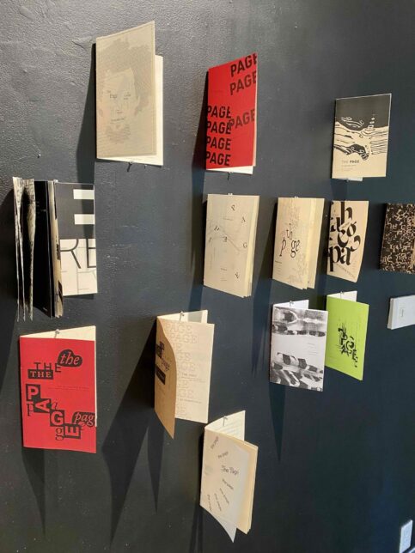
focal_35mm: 26
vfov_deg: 67.3
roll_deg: -1.0
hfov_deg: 53.1
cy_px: 276
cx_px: 208
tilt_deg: -6.8
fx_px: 416
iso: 160
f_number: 1.8
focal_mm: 4.25
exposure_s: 1/60
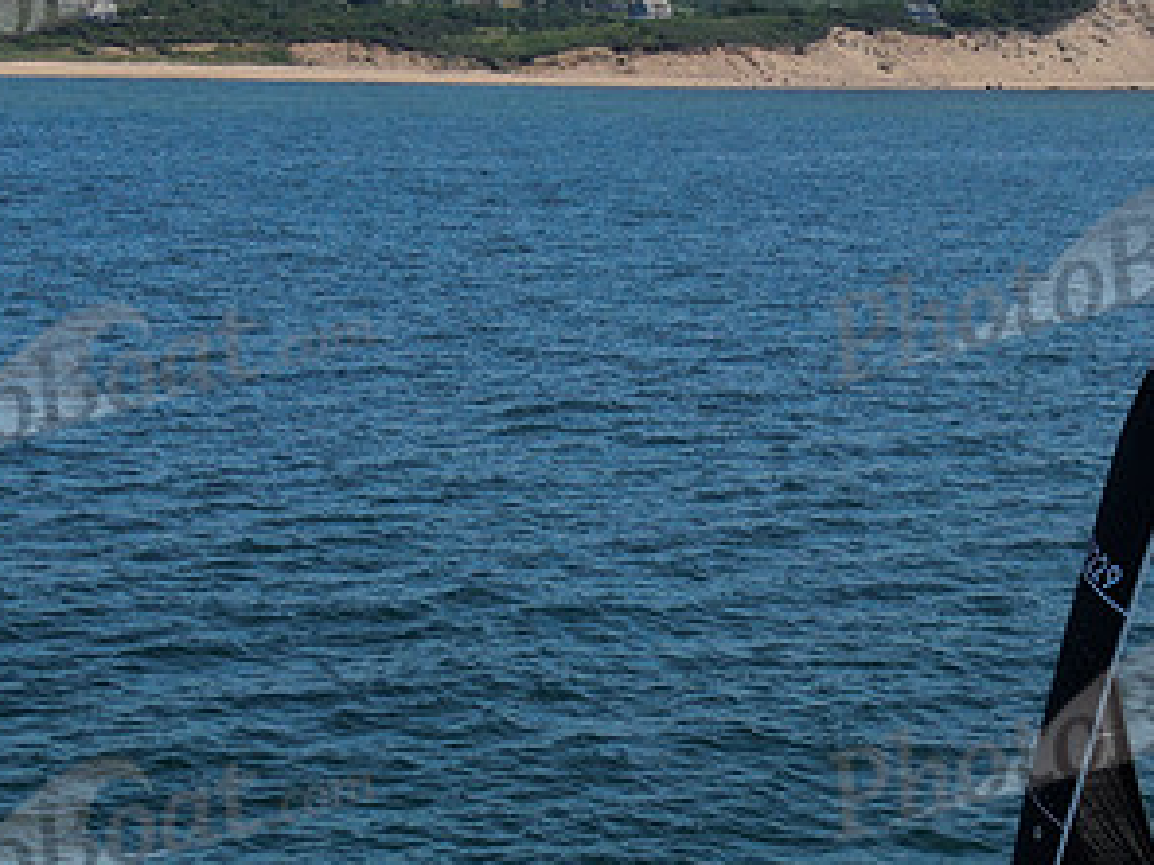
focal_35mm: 94
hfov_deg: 20.9
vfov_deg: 15.7
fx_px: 3134
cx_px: 604
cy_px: 559
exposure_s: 1/1250
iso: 100
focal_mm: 8.6
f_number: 3.8
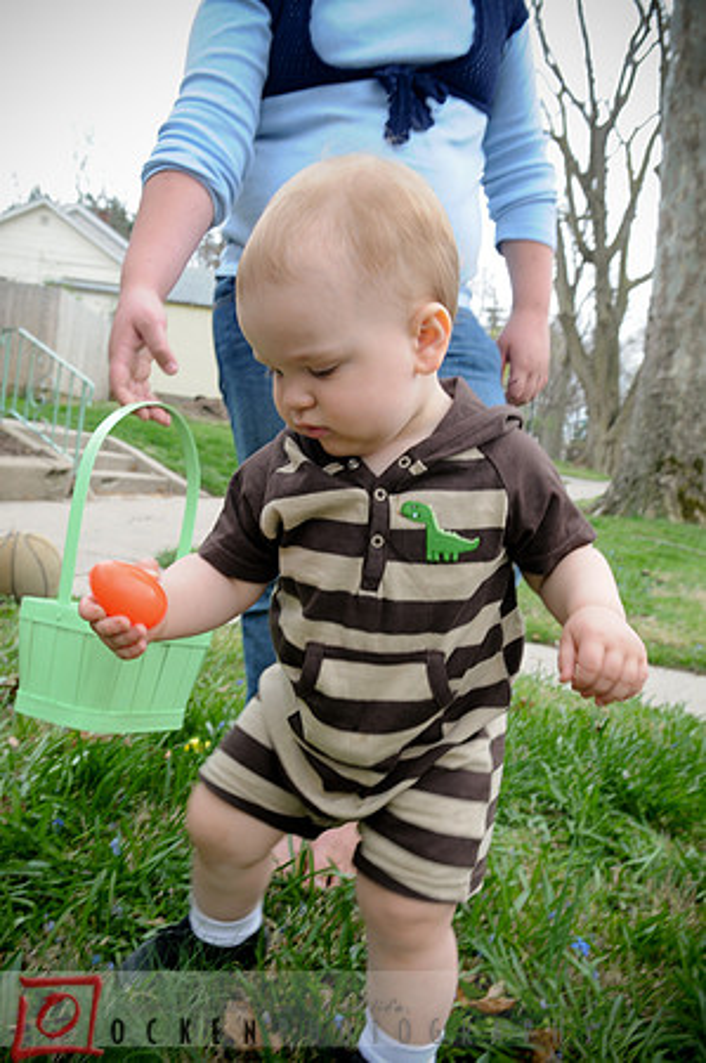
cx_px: 353
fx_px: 973
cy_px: 532
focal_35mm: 33
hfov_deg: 39.9
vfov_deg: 57.3
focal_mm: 22
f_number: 6.3
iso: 200
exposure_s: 1/60
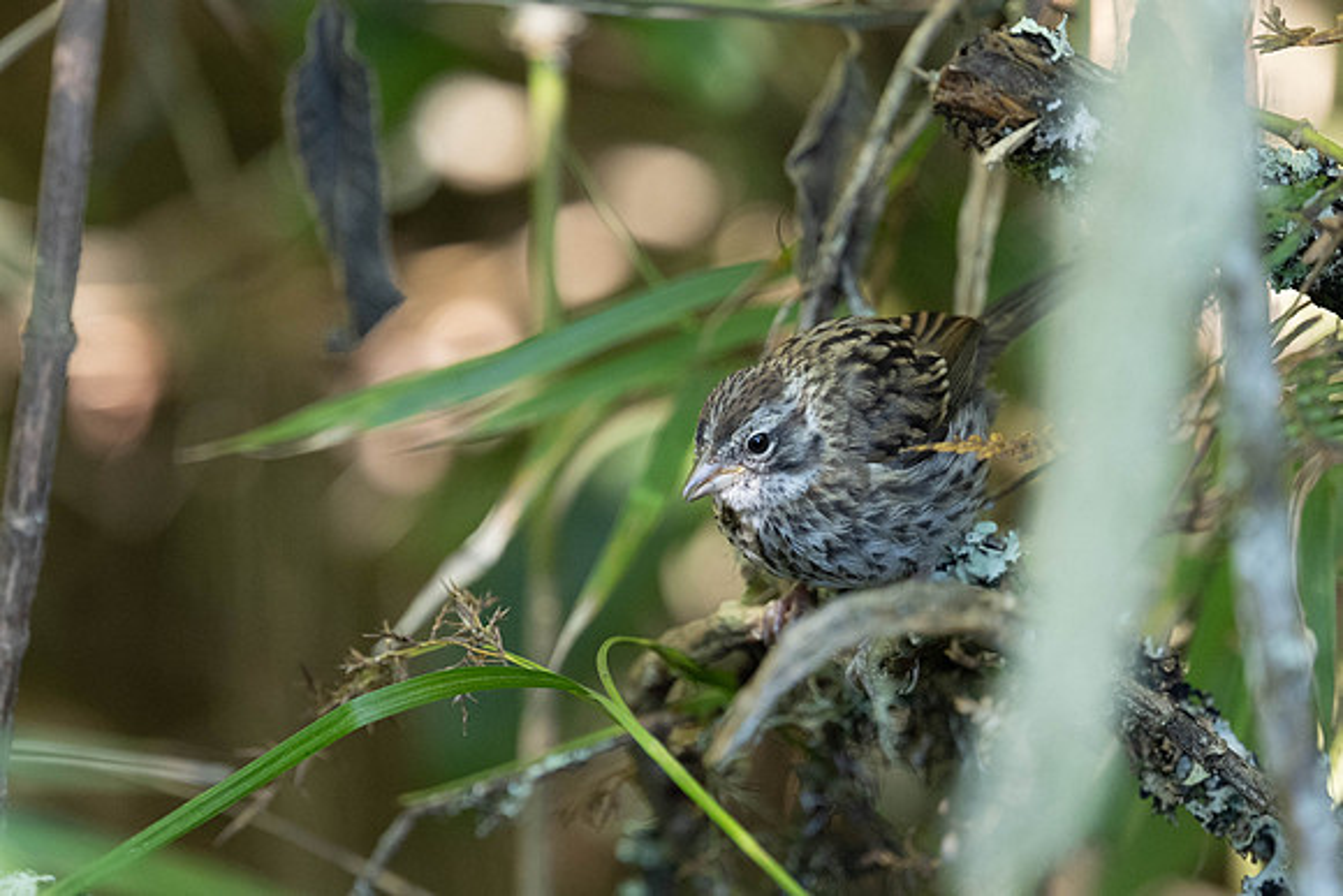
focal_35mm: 833
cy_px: 456
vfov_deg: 1.7
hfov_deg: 2.5
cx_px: 730
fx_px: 31082
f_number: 2.8
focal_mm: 400
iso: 1000
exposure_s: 1/320
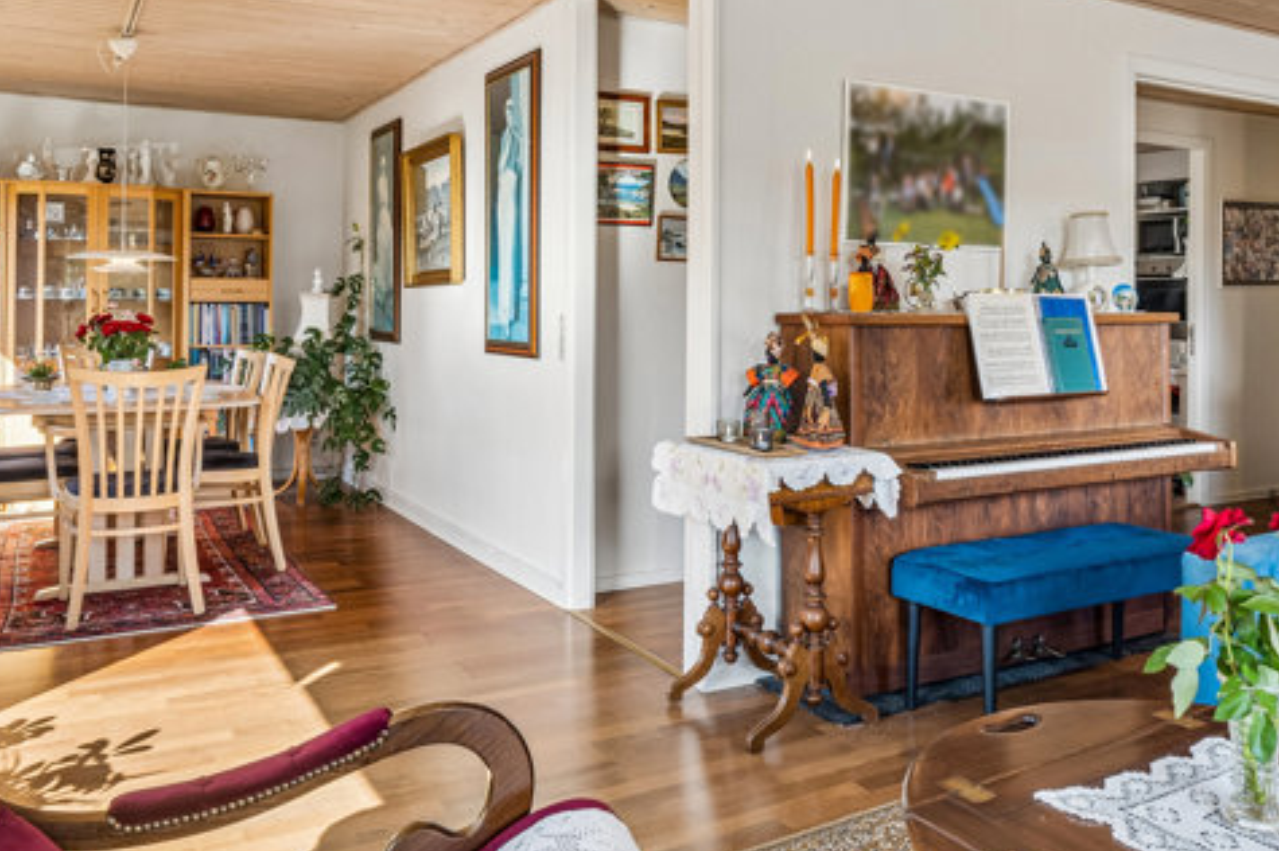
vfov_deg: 39.7
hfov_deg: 57.4
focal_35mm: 33
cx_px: 700
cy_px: 295
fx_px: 1166
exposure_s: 1/20
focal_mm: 13
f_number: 8
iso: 200
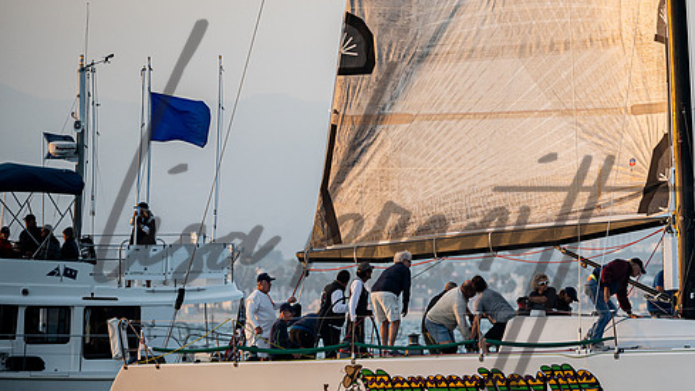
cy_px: 213
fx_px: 6726
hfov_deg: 5.9
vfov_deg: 3.3
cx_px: 503
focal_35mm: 365
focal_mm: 240
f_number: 5
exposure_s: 1/640
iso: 250
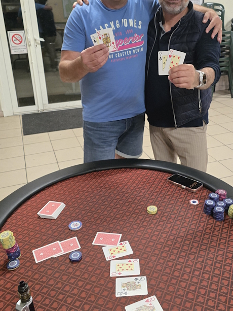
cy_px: 129
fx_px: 314
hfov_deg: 40.5
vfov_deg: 52.4
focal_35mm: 35
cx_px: 143
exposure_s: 1/100
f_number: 1.7
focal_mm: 6.3
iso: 1600
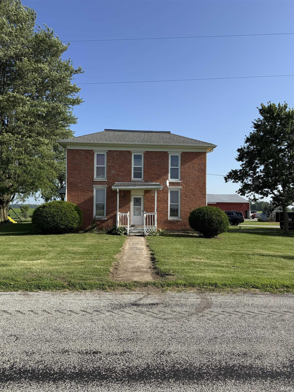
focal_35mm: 24
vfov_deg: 71.6
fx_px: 272
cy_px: 196
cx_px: 147
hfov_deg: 56.8
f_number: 1.78
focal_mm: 6.76
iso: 80
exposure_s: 1/3802
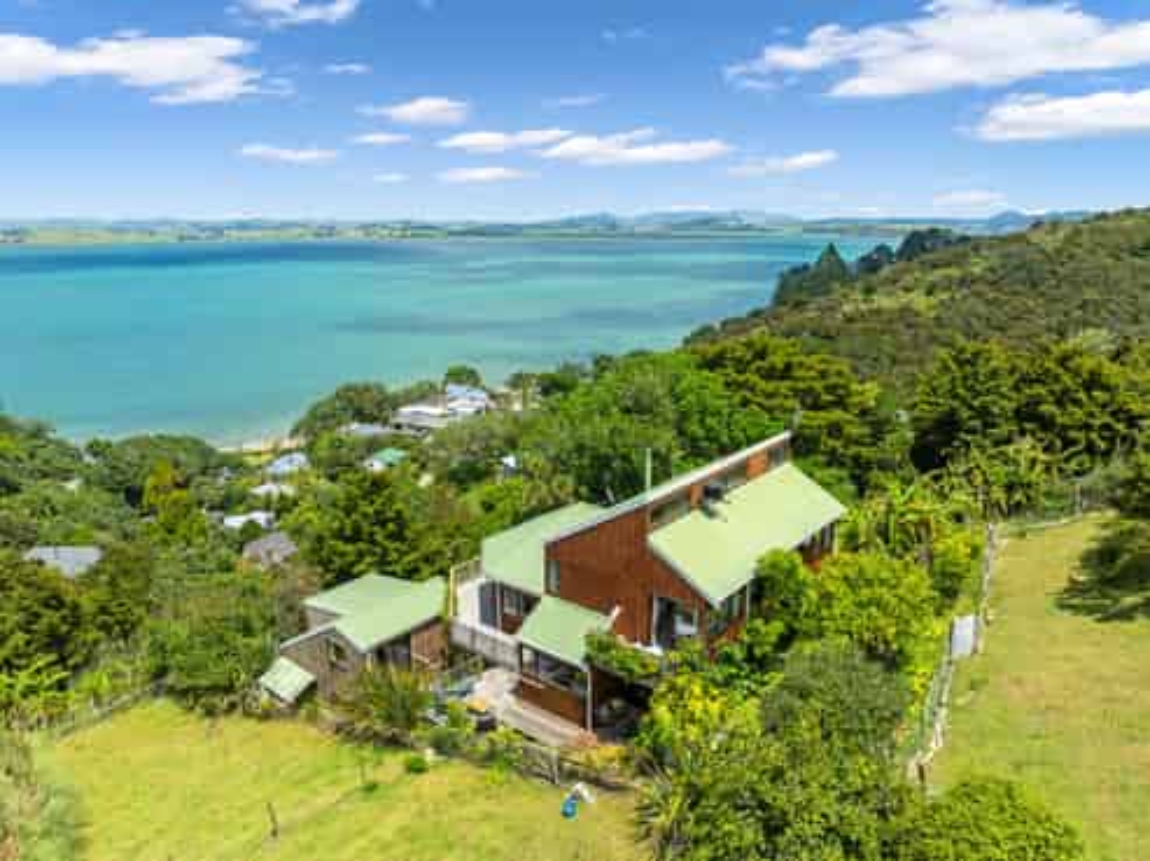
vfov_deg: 56.8
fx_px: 797
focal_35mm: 24
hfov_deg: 71.6
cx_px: 575
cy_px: 430
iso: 100
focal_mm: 12.29
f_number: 2.8
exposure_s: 1/2000
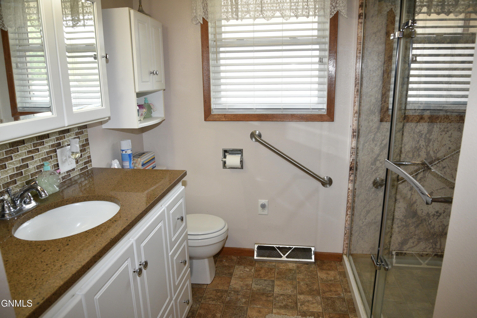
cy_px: 159
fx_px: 318
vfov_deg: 53.1
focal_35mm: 24
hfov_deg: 73.7
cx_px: 238
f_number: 7.1
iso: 1000
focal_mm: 24
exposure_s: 1/60
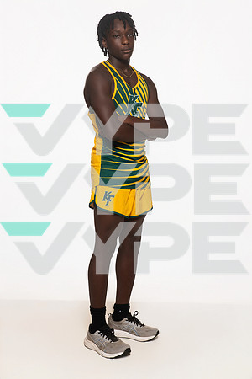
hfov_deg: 22.6
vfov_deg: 33.4
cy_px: 190
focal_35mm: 60
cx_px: 126
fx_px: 630
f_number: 7.1
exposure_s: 1/320
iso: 800
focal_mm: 60
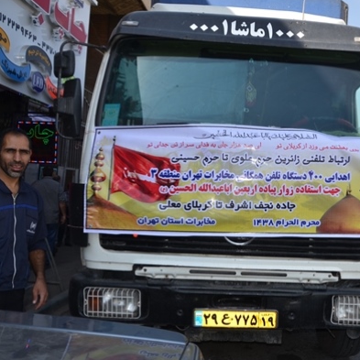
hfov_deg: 45.7
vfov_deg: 47.2
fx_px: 412
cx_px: 267
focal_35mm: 35
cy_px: 179
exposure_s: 1/250
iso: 100
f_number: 5.6
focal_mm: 18
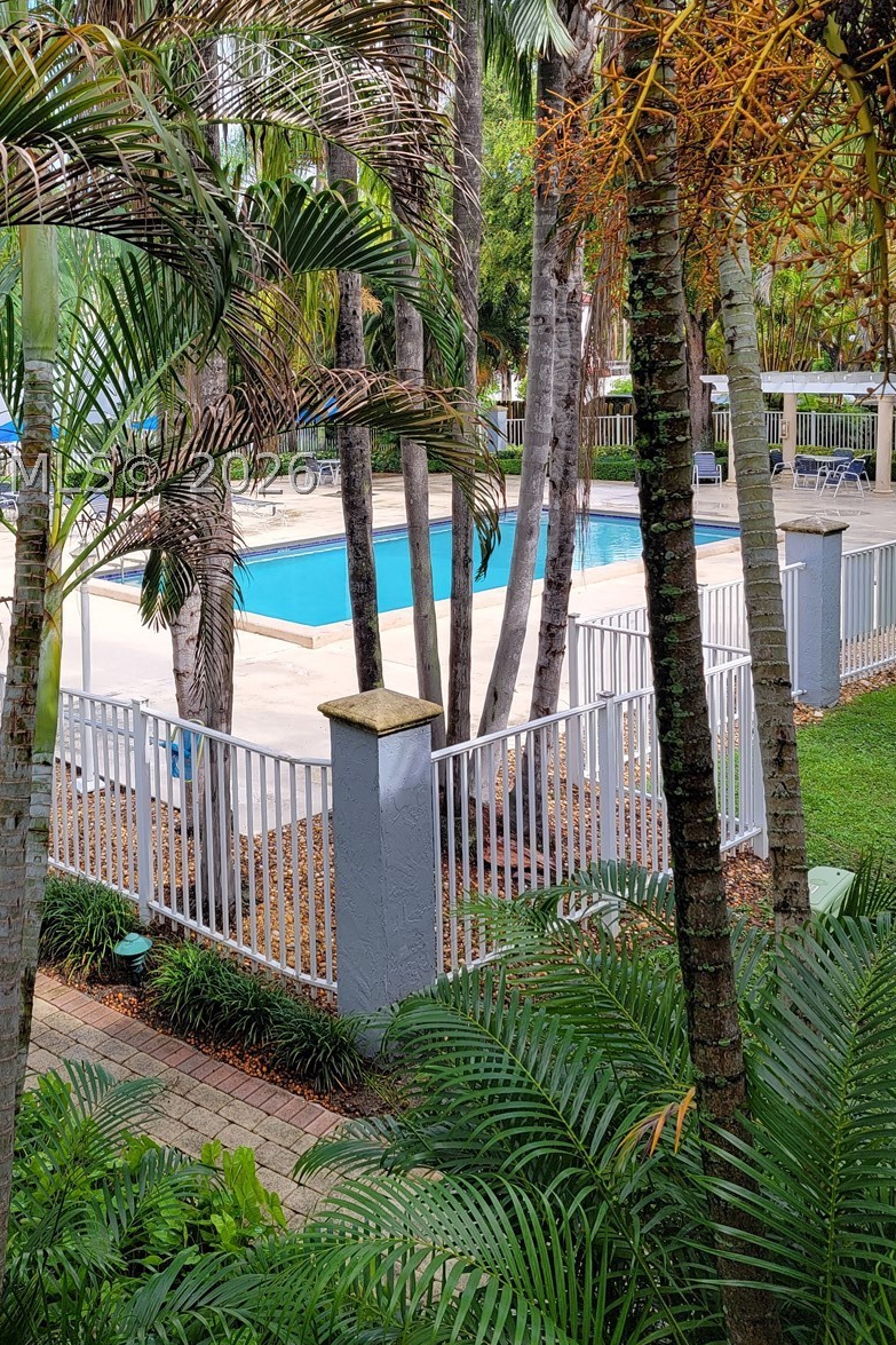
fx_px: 1270
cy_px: 474
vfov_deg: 54.9
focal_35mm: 34
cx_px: 249
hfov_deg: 38.1
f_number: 1.8
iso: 16
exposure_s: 1/146
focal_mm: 6.7
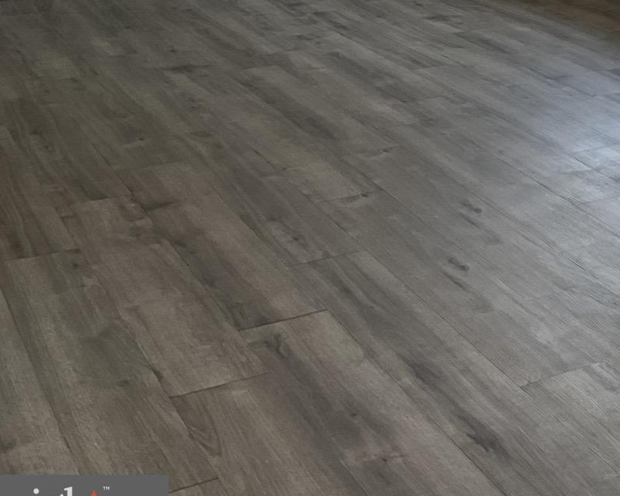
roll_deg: -0.8
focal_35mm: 73
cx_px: 773
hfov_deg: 23.5
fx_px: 1339
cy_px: -61
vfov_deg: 20.0
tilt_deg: -10.0
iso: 25
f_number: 1.8
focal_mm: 3
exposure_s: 1/120
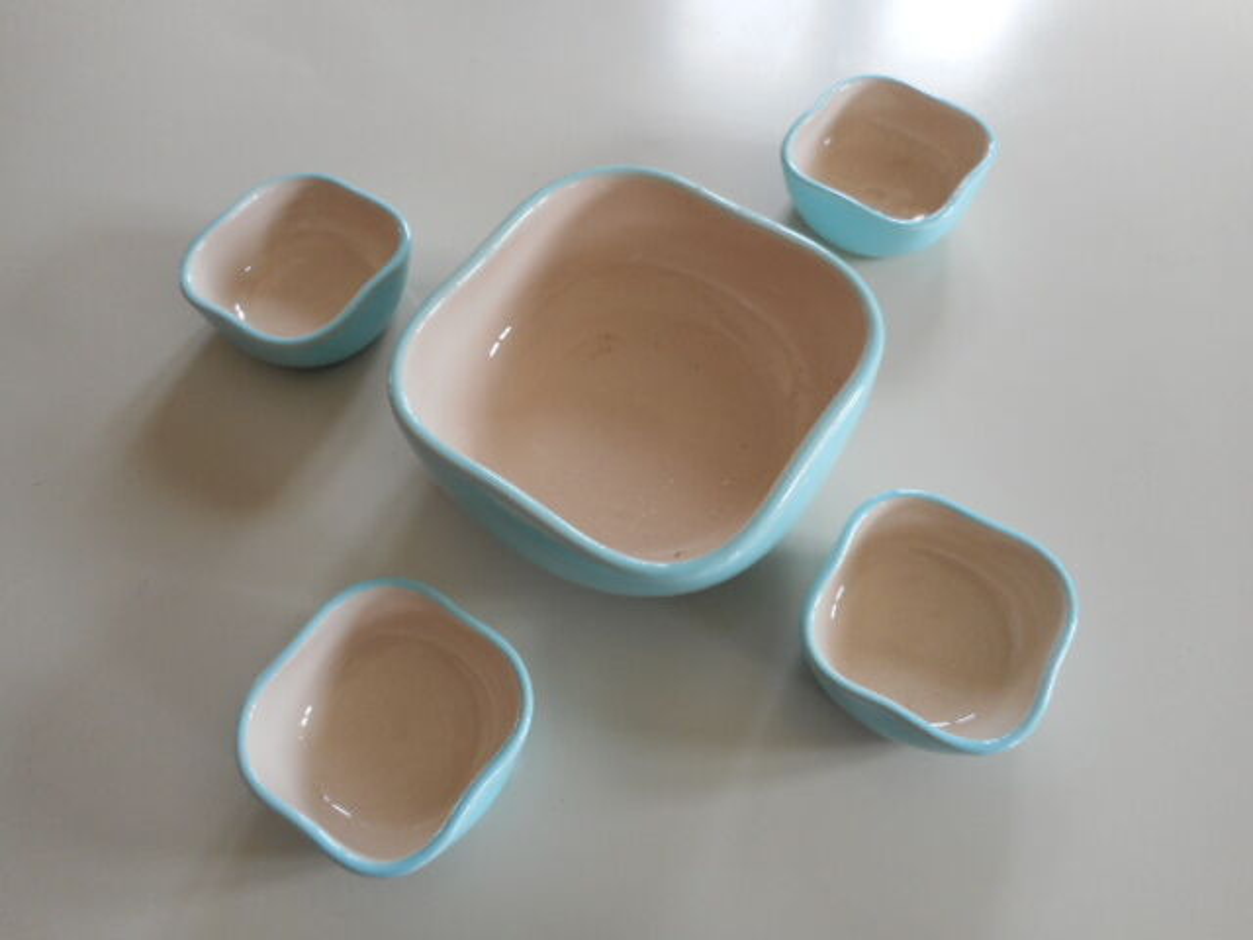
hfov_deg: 69.4
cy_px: 470
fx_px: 905
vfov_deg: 54.9
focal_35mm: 25
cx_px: 626
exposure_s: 1/30
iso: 100
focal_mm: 4.5
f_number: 3.7
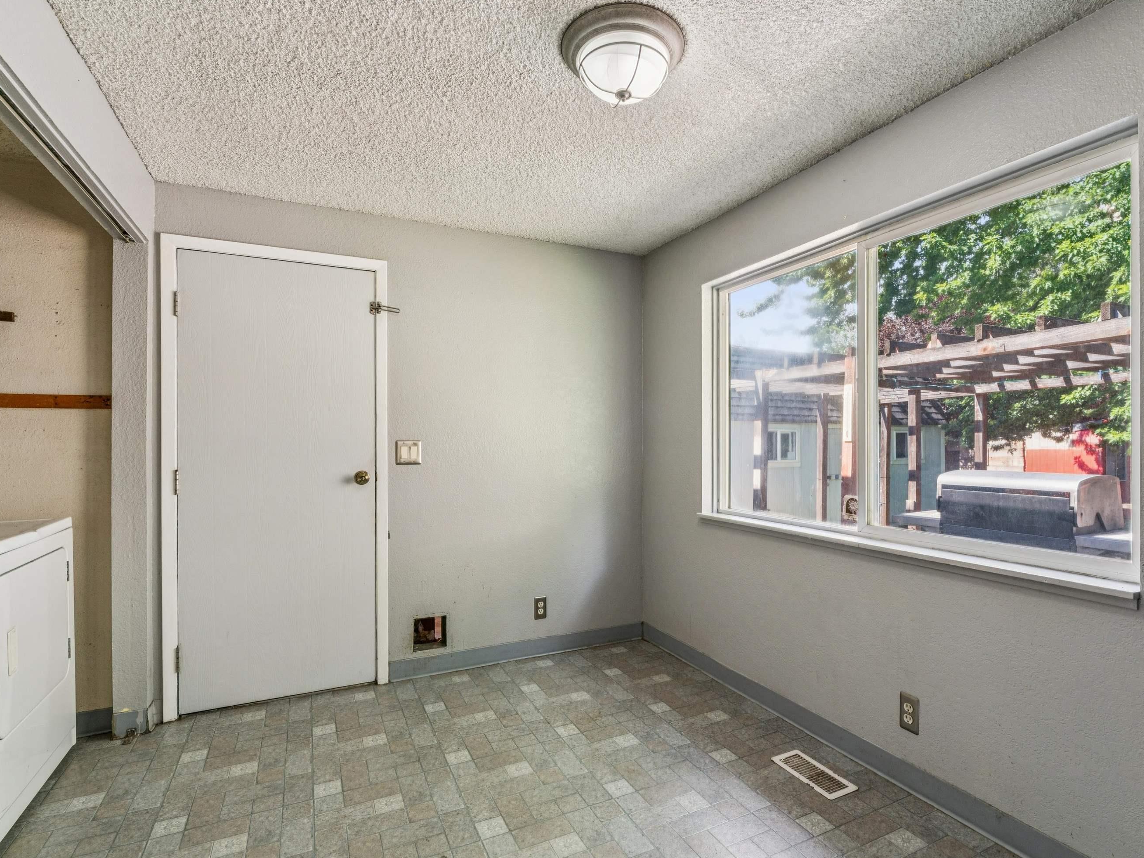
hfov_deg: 88.0
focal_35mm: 18
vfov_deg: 71.9
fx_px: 592
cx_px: 599
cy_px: 446
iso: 400
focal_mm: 15.8
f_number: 13
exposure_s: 1/8
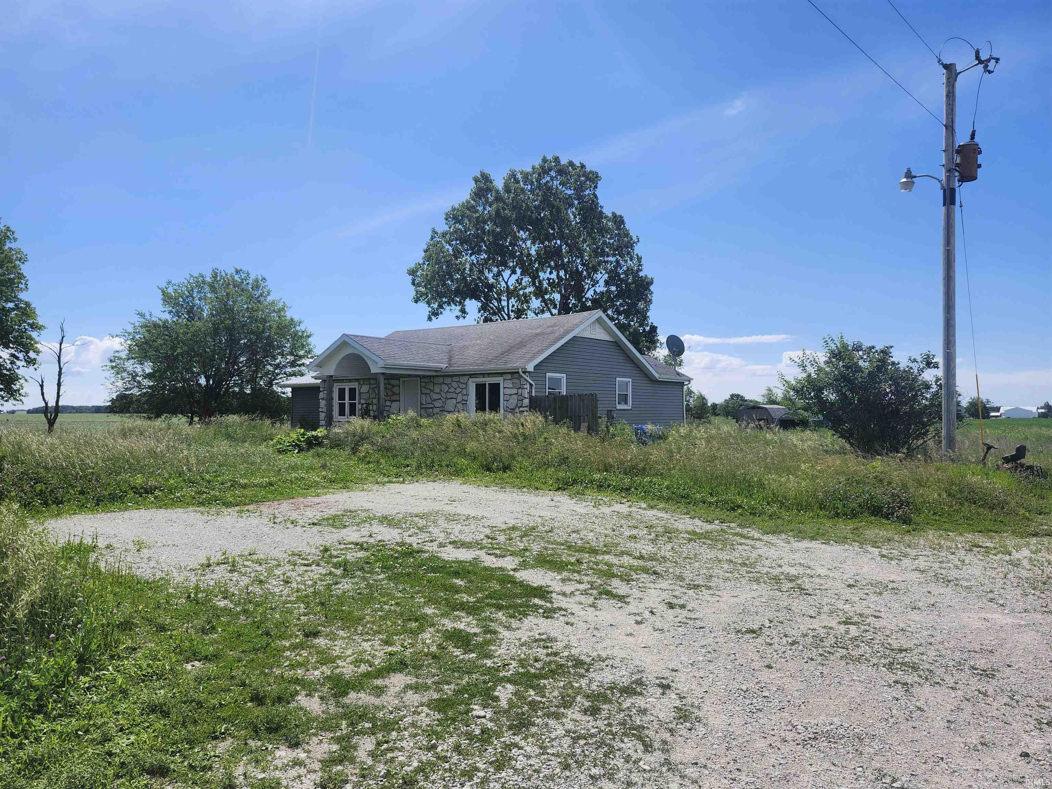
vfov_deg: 58.9
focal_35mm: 23
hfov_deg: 73.9
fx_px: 699
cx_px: 526
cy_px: 394
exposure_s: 1/2145
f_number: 1.8
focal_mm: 5.54
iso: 25
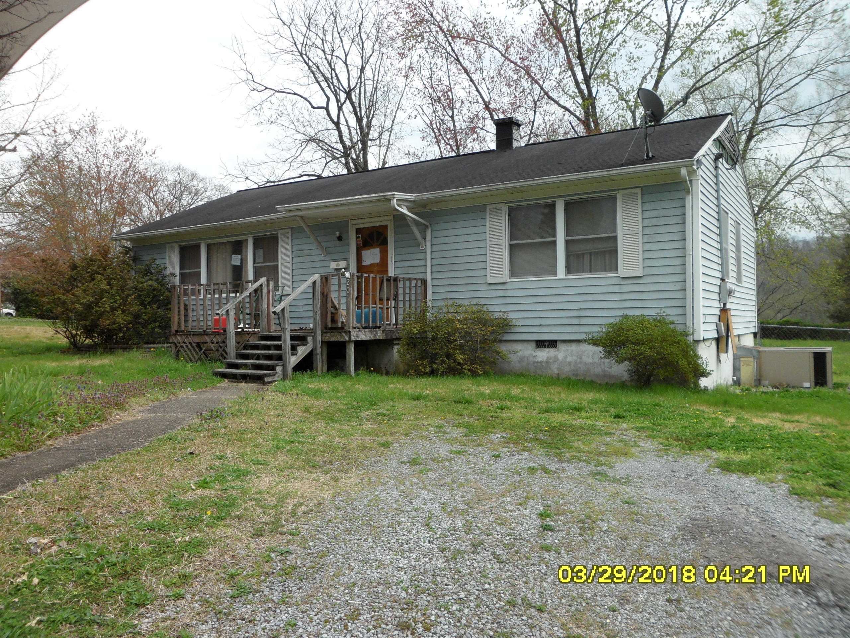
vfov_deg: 51.4
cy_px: 319
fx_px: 663
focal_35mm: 27
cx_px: 425
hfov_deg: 65.3
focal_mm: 4.9
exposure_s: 1/500
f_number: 3.5
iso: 80
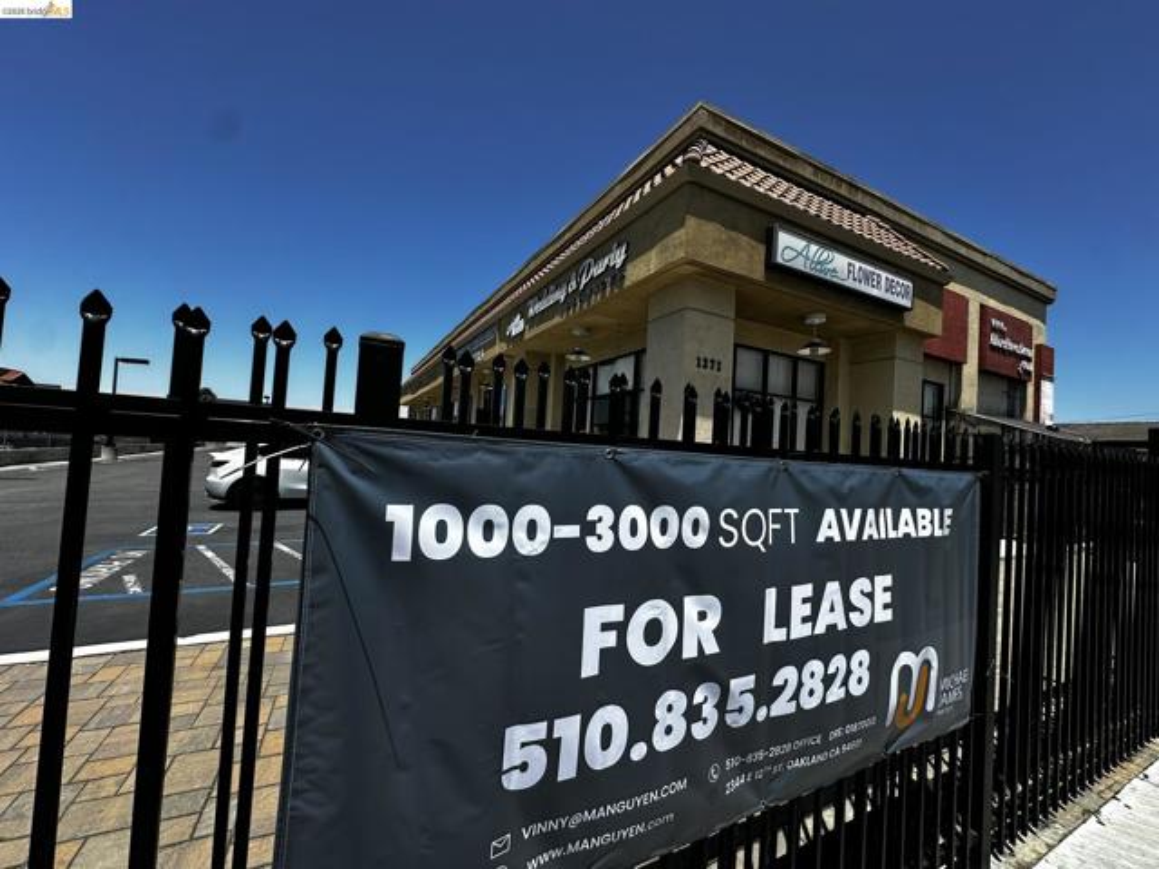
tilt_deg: +2.1
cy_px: 434
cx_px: 580
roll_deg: -3.6
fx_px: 469
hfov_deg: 102.1
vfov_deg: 85.7
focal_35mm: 14
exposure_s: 1/1553
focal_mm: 2.22
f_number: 2.2
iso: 50
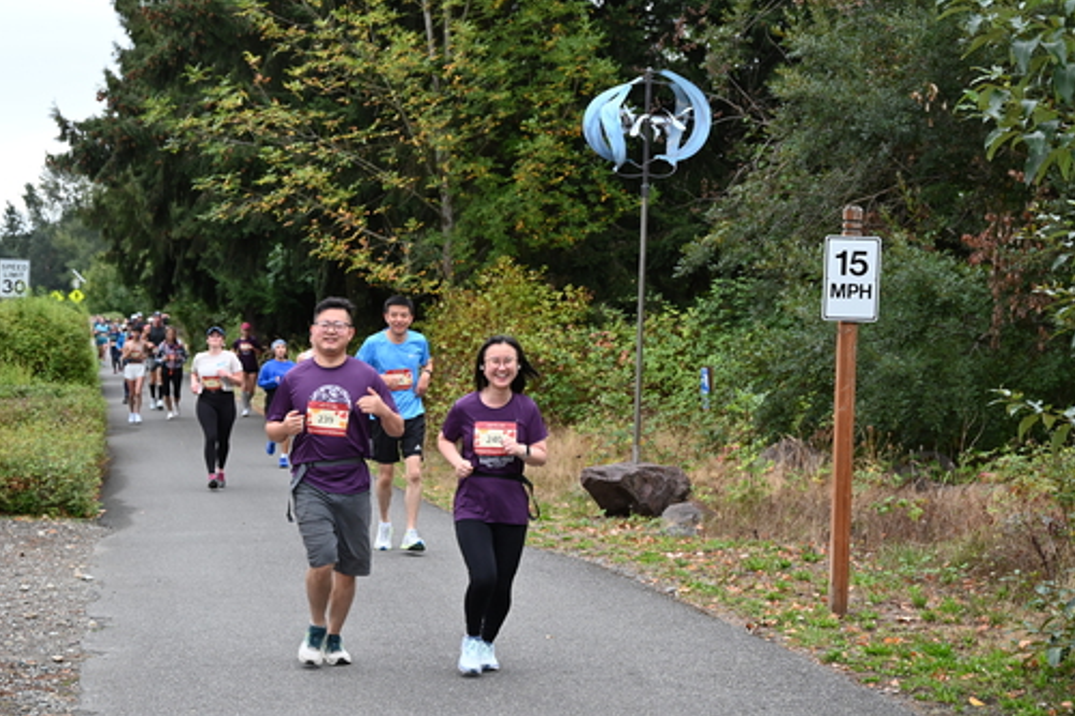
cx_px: 527
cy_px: 347
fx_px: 2298
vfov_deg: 17.7
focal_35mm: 77
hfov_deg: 26.3
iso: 720
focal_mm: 70
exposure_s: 1/125
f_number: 6
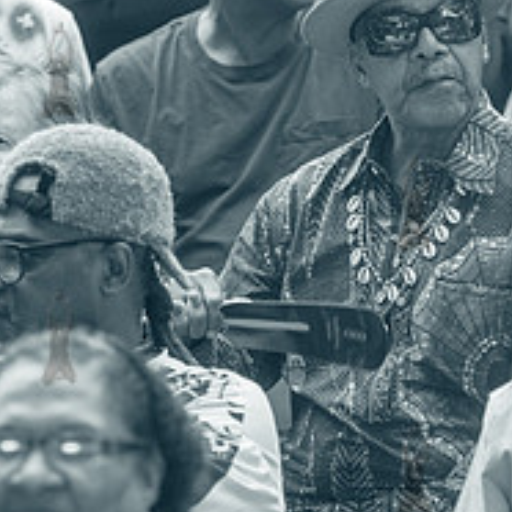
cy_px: 202
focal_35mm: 331
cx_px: 413
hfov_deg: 5.3
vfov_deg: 5.3
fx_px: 5539
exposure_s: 1/320
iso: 4000
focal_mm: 125
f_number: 3.5
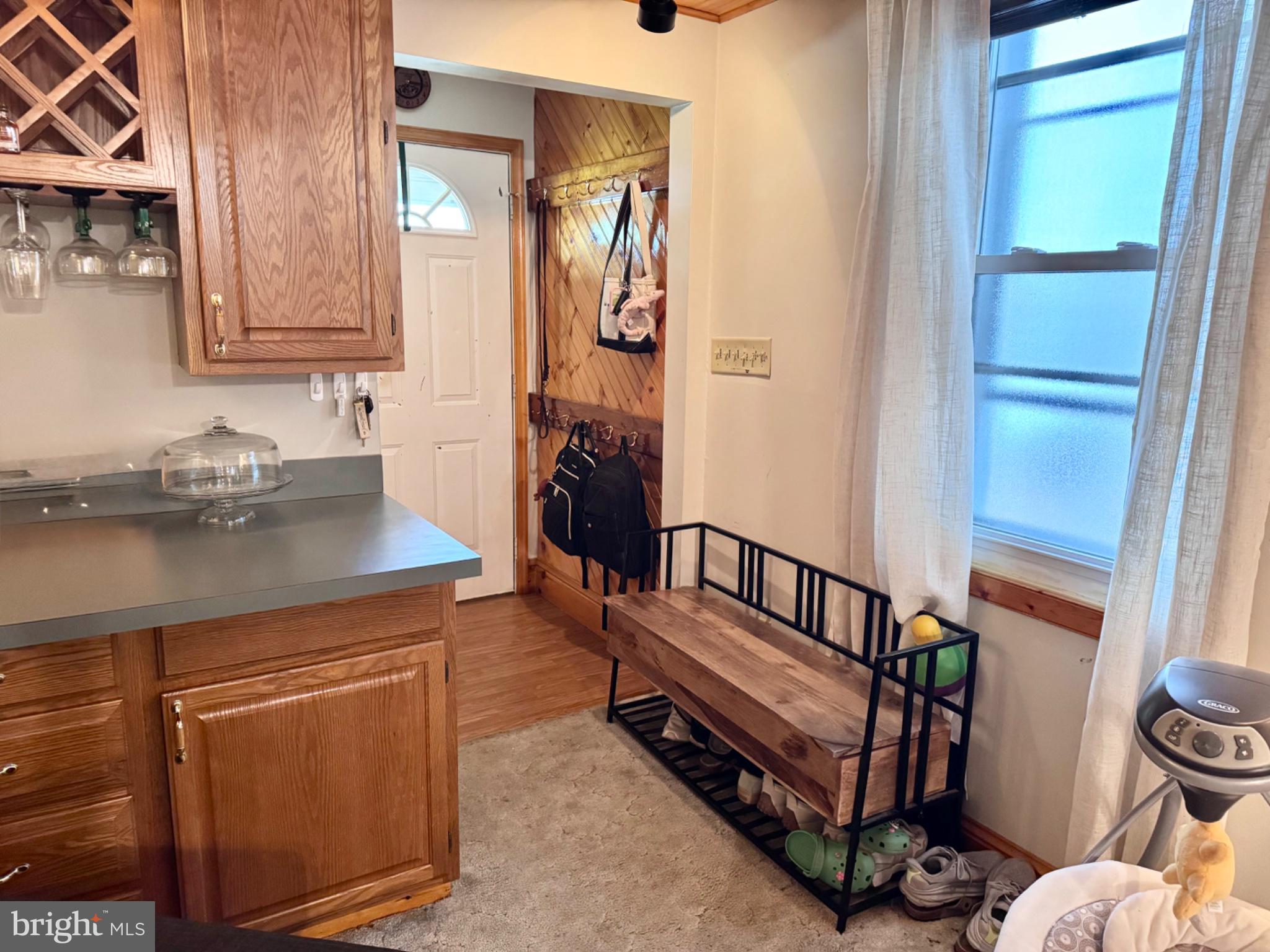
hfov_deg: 71.6
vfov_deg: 56.8
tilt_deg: -11.7
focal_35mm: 24
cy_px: 476
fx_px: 881
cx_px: 635
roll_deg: -0.7
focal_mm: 6.76
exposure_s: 1/60
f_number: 1.78
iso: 500
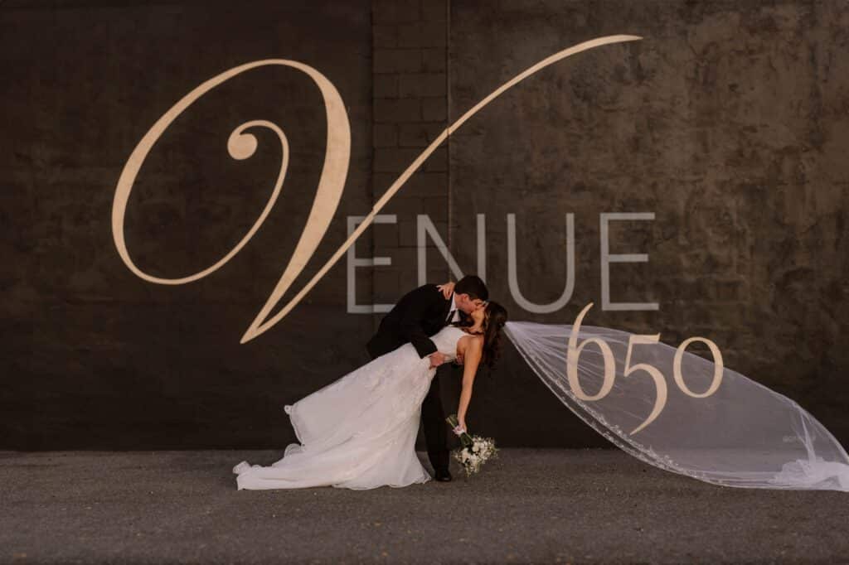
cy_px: 282
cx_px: 424
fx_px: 1320
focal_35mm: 56
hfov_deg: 35.7
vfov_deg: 24.2
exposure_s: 1/250
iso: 320
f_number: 4
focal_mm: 56
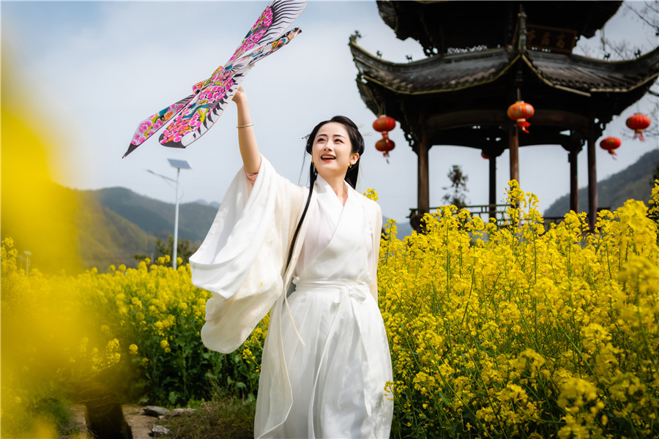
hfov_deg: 38.2
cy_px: 220
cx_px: 330
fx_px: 952
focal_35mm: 52
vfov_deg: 26.0
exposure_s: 1/320
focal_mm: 35
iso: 125
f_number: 3.2
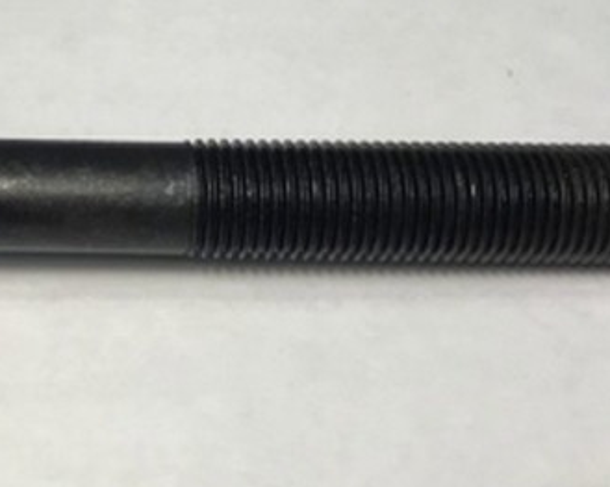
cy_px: 220
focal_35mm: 83
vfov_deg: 18.5
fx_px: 1498
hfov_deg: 22.2
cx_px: 17
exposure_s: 1/100
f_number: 1.8
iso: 40
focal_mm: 3.99
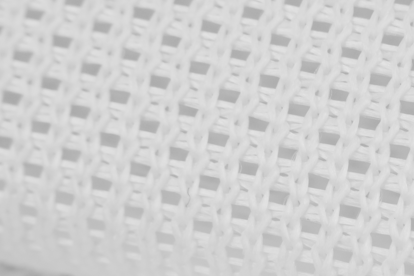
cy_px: 156
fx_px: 2106
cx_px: 395
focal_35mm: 183
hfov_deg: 11.1
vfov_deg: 7.5
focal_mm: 55
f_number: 20
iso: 100
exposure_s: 1/5
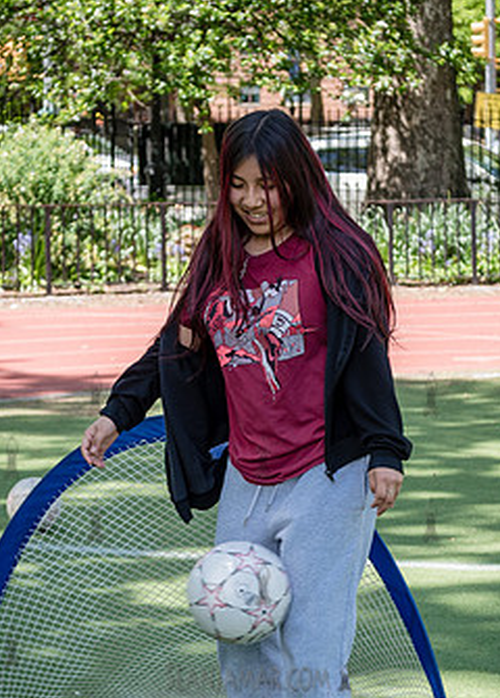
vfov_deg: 16.5
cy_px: 326
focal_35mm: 121
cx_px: 257
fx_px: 2401
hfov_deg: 11.9
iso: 200
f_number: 3.5
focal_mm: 48
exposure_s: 1/400
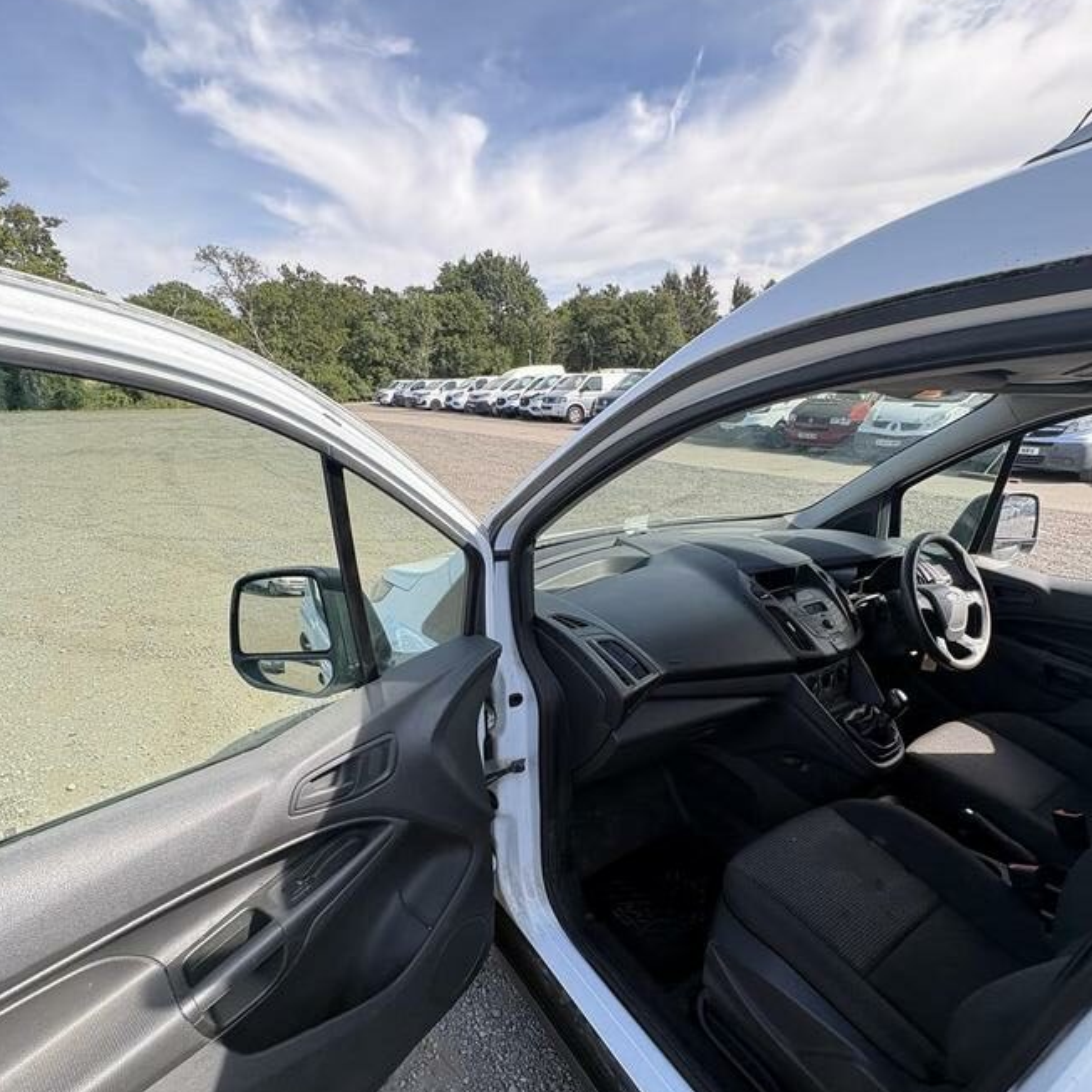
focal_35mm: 17
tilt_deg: -14.0
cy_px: 621
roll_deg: -2.9
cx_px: 556
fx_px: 607
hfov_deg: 84.0
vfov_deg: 83.5
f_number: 2.2
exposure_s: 1/349
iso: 50
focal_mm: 2.22
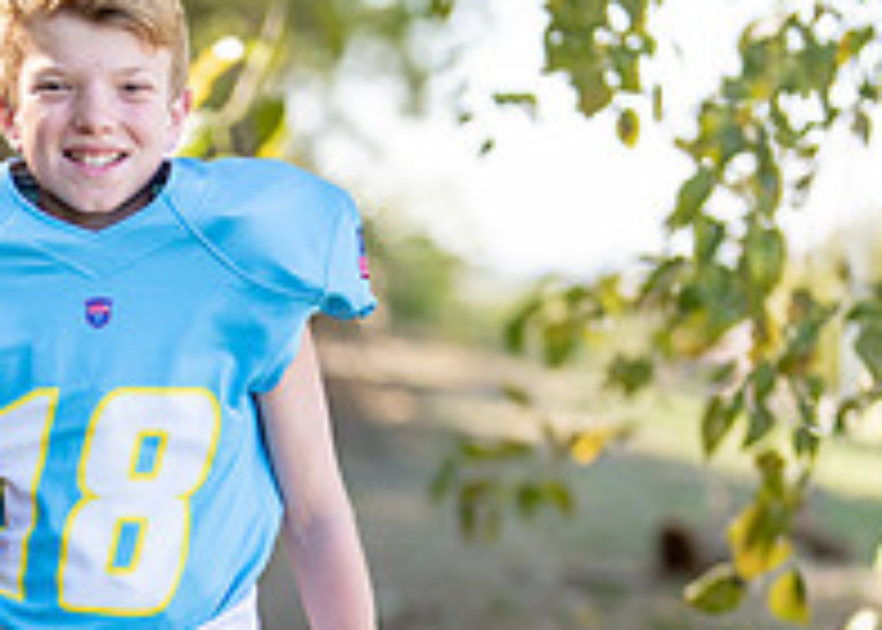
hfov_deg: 12.0
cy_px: 686
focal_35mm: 167
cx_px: 125
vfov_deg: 8.5
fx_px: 4183
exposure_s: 1/1600
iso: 100
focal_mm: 50
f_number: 1.2
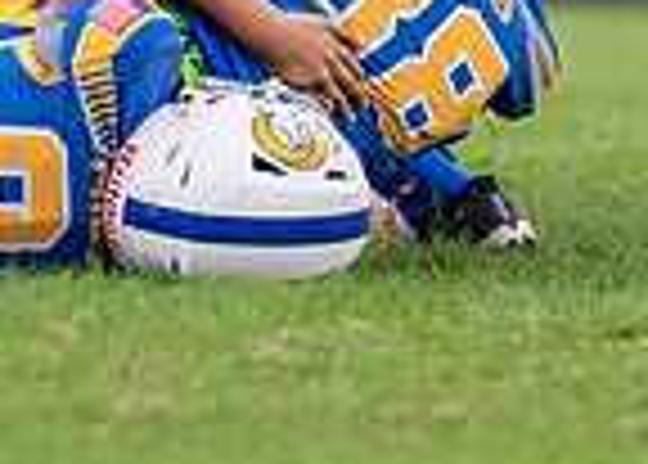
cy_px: -256
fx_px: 23439
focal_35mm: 1273
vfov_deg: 1.1
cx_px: -83
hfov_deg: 1.6
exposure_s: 1/1600
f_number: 2.8
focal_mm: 200
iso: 400
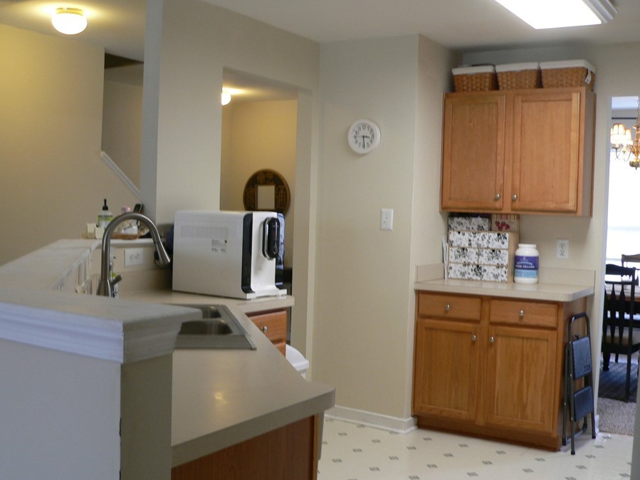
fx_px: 758
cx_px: 295
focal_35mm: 41
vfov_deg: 35.1
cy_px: 260
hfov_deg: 45.7
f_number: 2.8
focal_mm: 6
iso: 100
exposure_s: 1/13
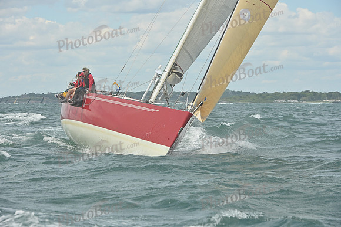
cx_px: 170
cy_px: 114
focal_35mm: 150
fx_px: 1421
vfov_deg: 9.2
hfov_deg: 13.7
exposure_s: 1/1250
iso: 320
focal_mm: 150
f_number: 9
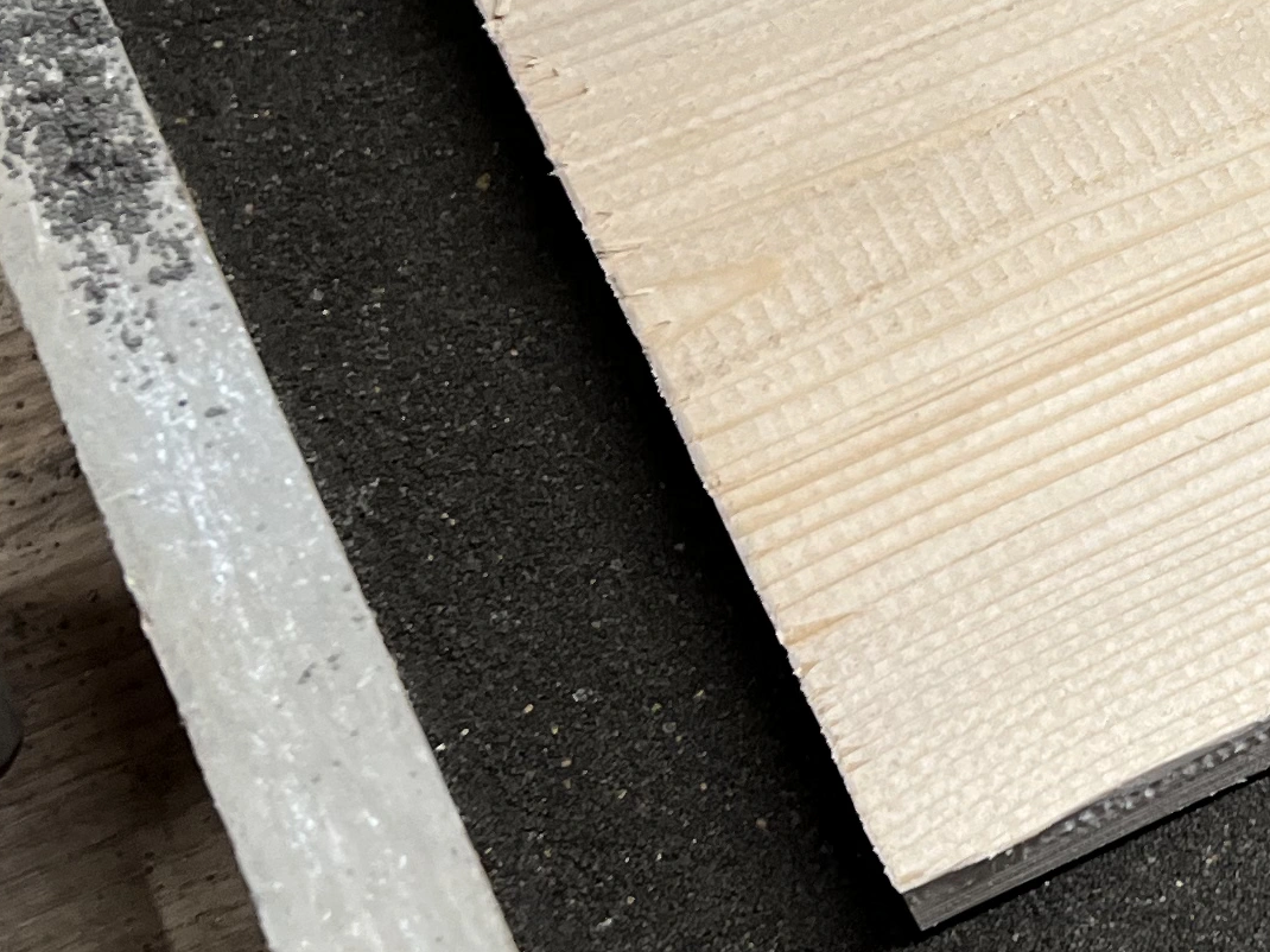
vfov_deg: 15.0
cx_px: 1389
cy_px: 252
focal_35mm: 98
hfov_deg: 19.2
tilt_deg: -57.5
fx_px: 3595
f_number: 1.5
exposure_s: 1/120
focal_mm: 5.7
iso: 80
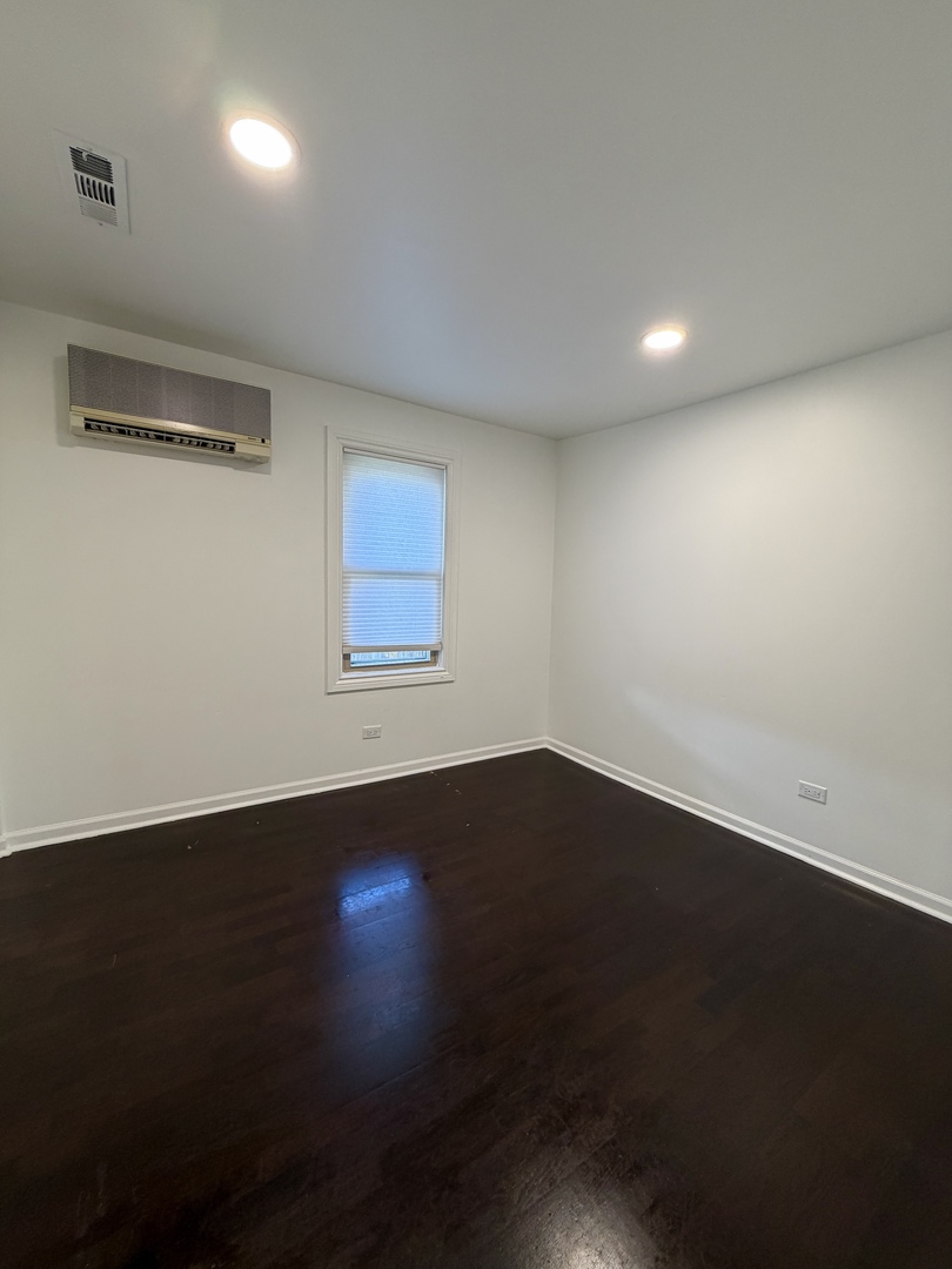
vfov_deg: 102.1
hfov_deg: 85.7
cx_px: 476
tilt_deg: -5.8
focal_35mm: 14
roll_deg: -1.3
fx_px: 513
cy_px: 634
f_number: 2.2
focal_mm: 2.22
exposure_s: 1/60
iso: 200
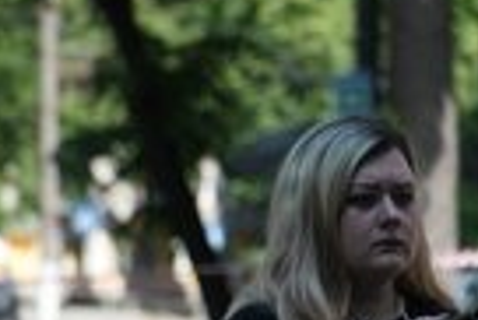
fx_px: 2937
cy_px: 360
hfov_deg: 9.2
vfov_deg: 6.2
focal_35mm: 221
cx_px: 510
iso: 1250
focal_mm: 75
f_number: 2.8
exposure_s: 1/200
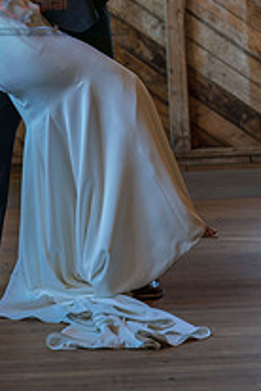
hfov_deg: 10.1
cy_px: 8
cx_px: 53
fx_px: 1468
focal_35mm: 135
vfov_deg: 15.0
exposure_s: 1/400
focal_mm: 62
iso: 400
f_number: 3.2
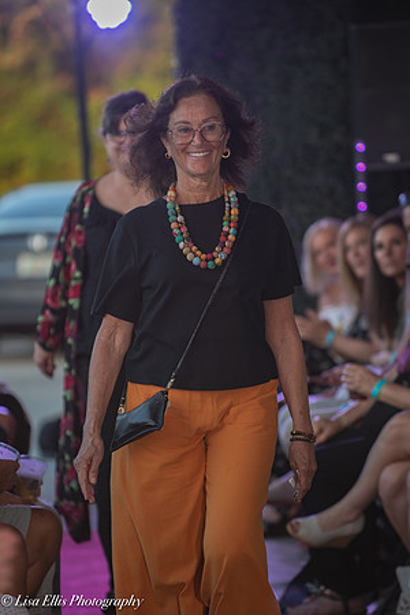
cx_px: 205
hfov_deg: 5.7
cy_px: 308
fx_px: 4100
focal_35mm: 240
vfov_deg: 8.6
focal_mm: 200
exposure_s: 1/250
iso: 400
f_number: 4
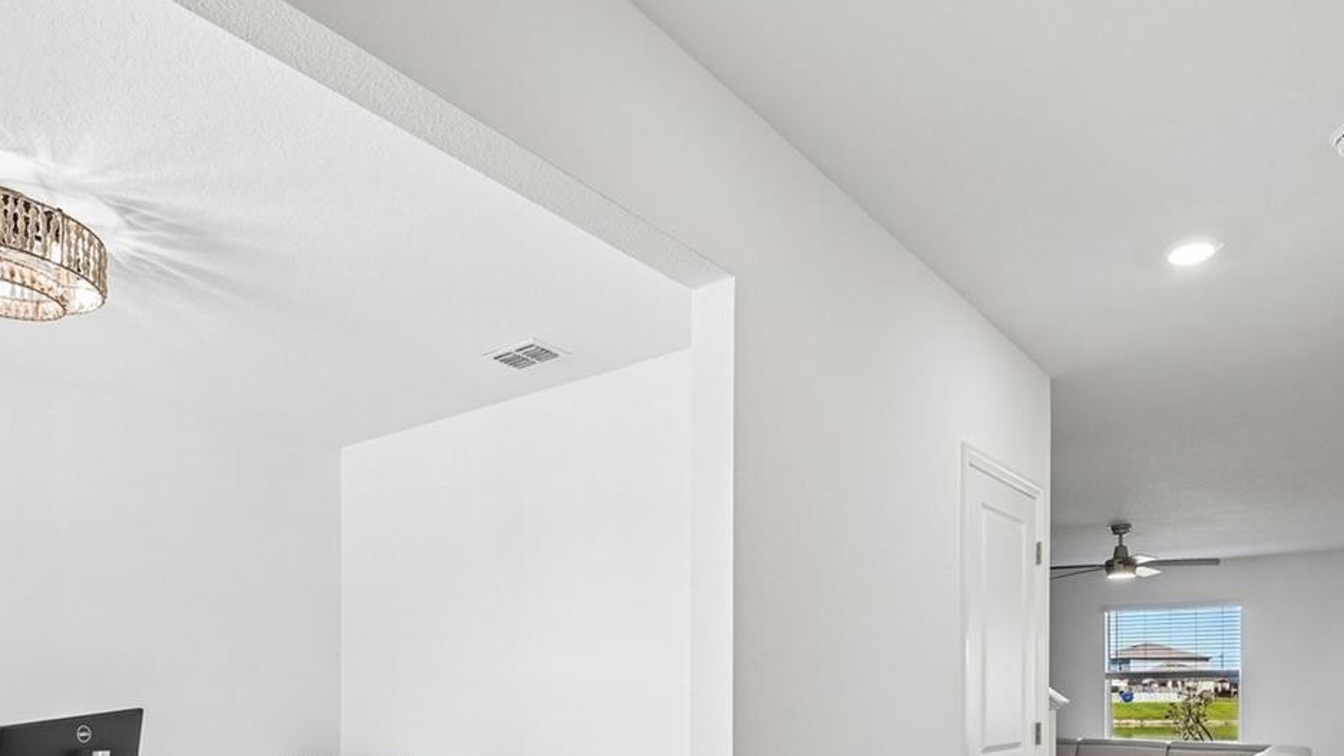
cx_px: 655
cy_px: 682
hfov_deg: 74.0
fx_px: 891
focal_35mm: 25
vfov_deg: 42.2
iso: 400
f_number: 8
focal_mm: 14
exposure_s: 1/100
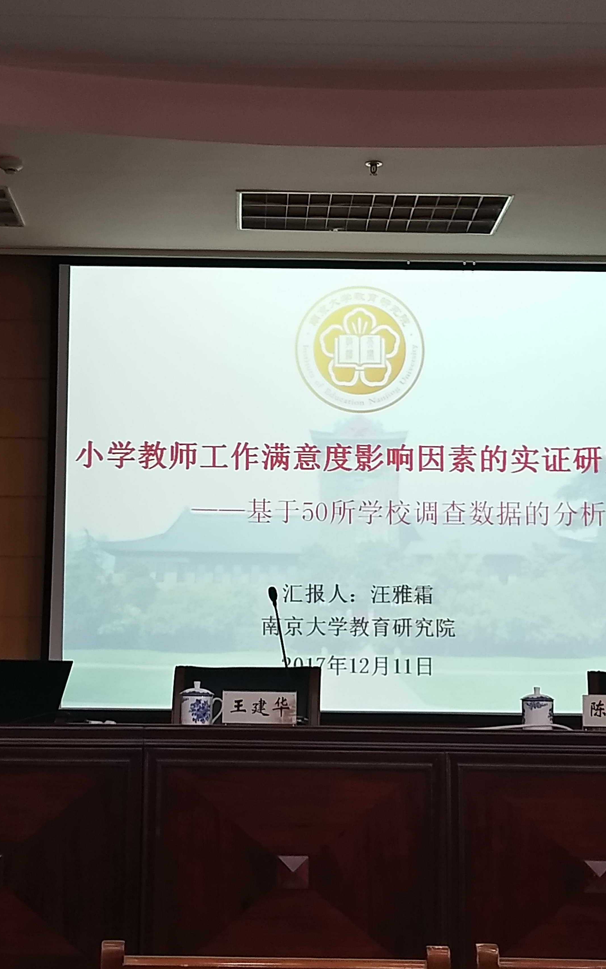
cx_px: 272
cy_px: 483
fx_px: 978
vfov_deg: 52.7
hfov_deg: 34.4
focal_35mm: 37
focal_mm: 3.88
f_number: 2
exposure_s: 1/50
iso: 100
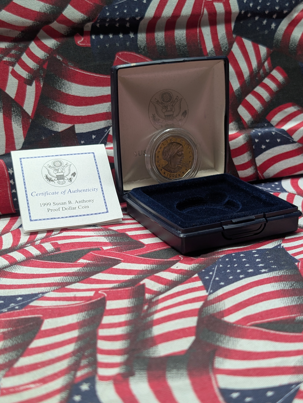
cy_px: 202
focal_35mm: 49
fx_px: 570
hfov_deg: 29.7
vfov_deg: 38.9
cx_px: 152
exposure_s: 1/33.6
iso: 22
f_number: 1.68
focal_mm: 6.9
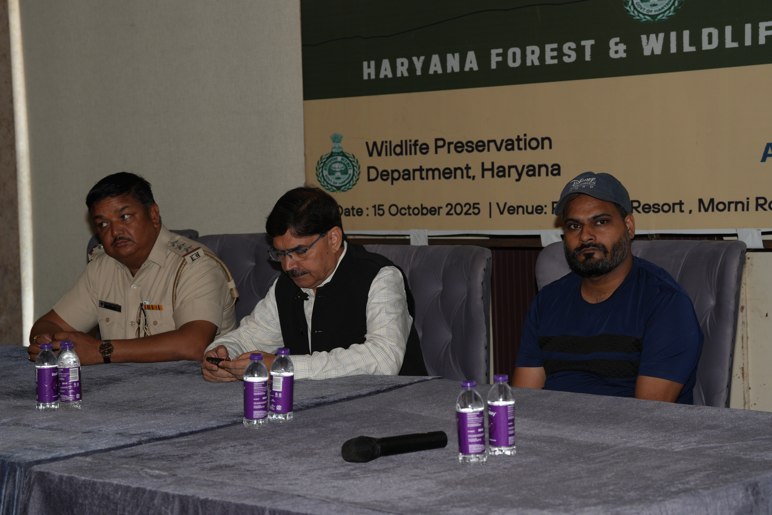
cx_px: 386
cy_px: 258
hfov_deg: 24.2
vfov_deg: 16.3
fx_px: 1801
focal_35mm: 84
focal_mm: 84
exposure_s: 1/160
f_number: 7.1
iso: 640
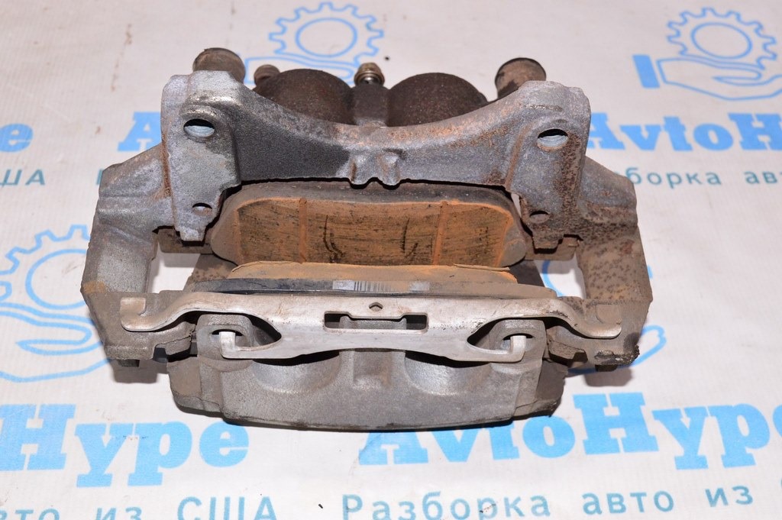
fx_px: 1009
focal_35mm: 46
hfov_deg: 42.4
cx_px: 391
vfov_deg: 28.9
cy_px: 260
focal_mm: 31
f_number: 8
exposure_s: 1/200
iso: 1600
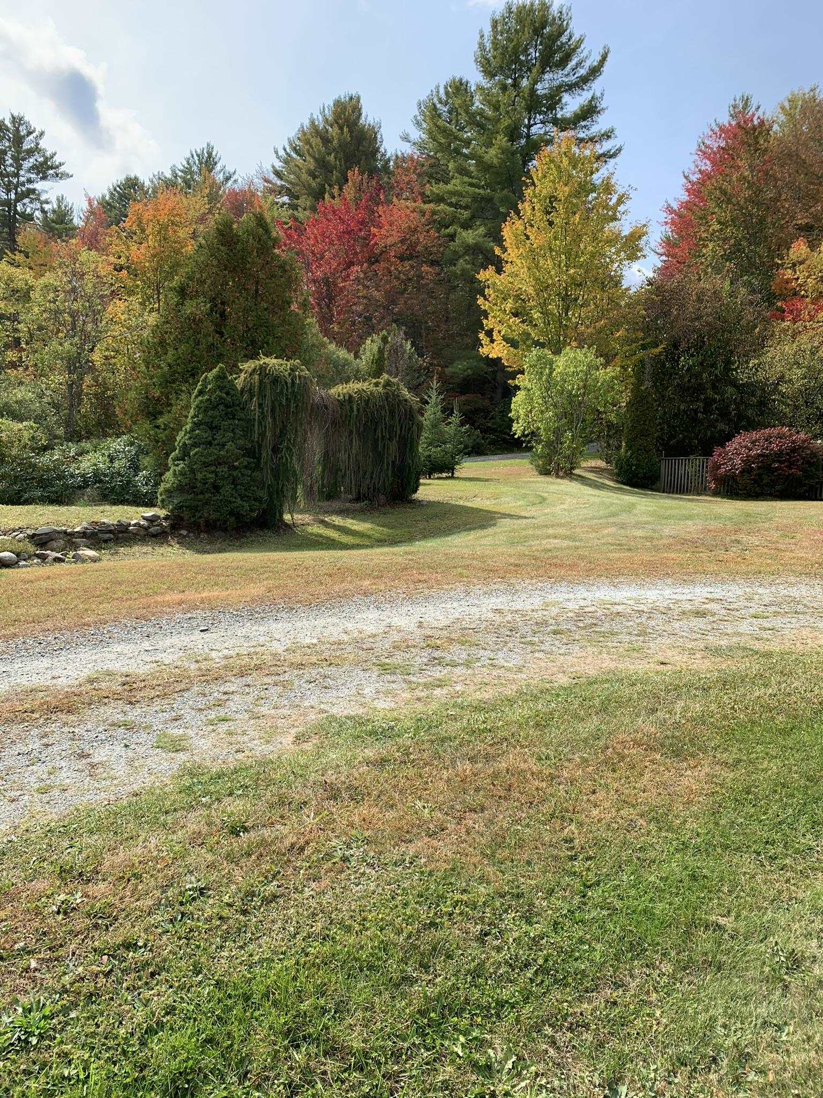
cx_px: 412
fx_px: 824
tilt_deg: -4.0
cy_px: 549
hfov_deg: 53.1
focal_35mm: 26
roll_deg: -3.0
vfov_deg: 67.3
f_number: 1.8
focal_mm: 4.25
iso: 25
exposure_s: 1/1427
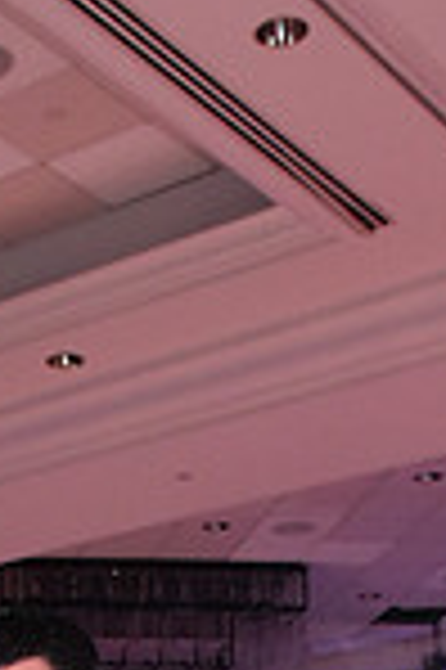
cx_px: -61
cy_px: 1286
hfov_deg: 9.2
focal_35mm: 148
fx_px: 2757
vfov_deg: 12.4
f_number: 6.3
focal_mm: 38
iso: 2500
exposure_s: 1/320
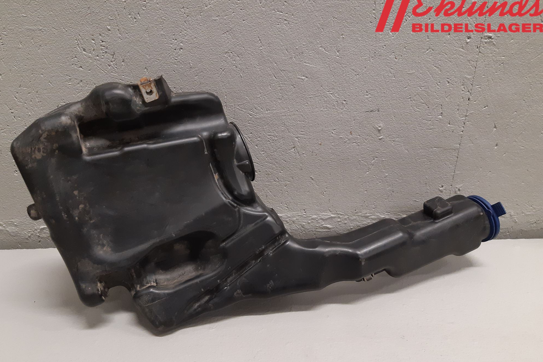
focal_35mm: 28
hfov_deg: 65.5
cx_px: 262
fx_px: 422
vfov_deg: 46.4
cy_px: 197
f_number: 1.7
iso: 200
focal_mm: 3.93
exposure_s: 1/50
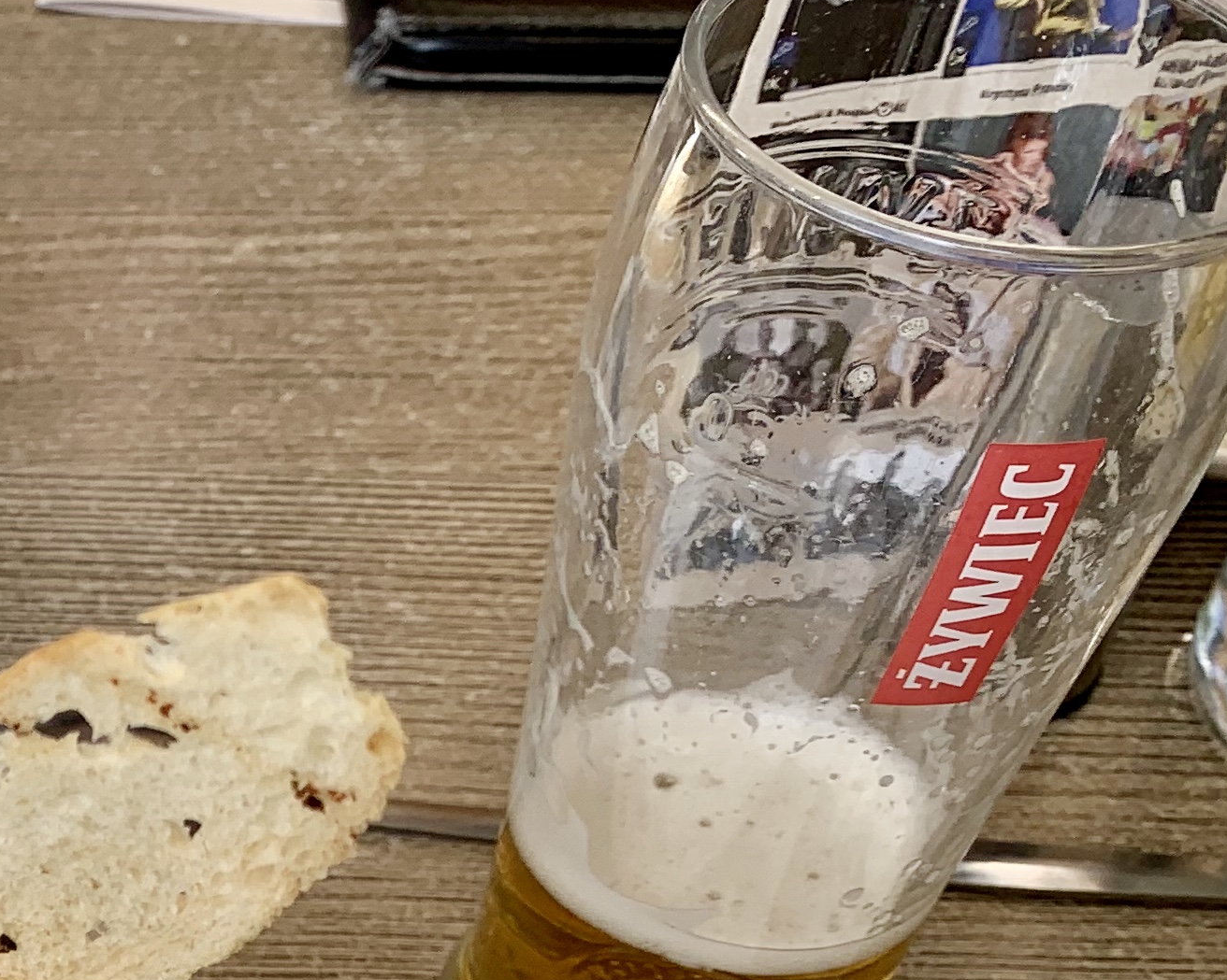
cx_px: -439
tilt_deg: -49.1
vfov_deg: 18.4
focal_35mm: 78
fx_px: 2832
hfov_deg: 21.7
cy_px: 1245
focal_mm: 4.25
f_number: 1.8
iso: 25
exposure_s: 1/424
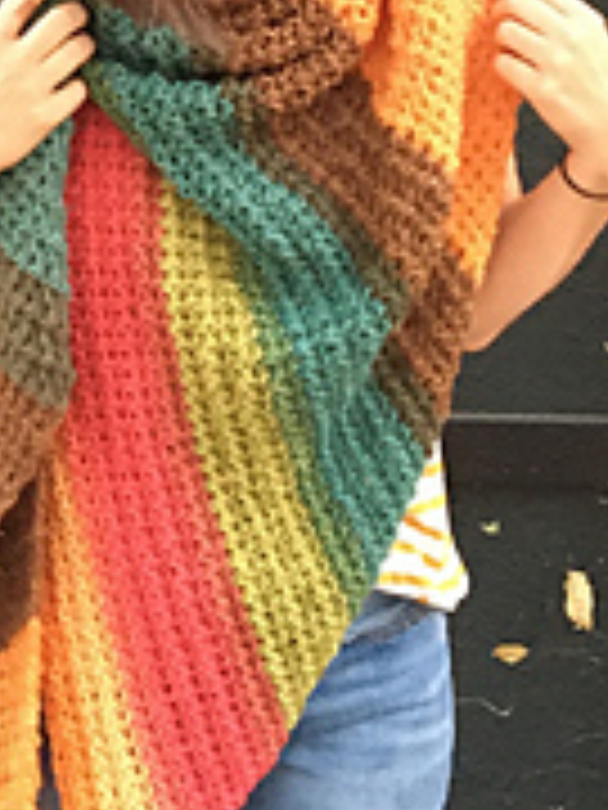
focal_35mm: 103
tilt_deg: -5.4
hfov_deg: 14.1
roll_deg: -1.5
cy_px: 4
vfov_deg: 18.6
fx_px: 2412
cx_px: -59
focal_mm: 4.15
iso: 250
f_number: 2.2
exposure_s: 1/15
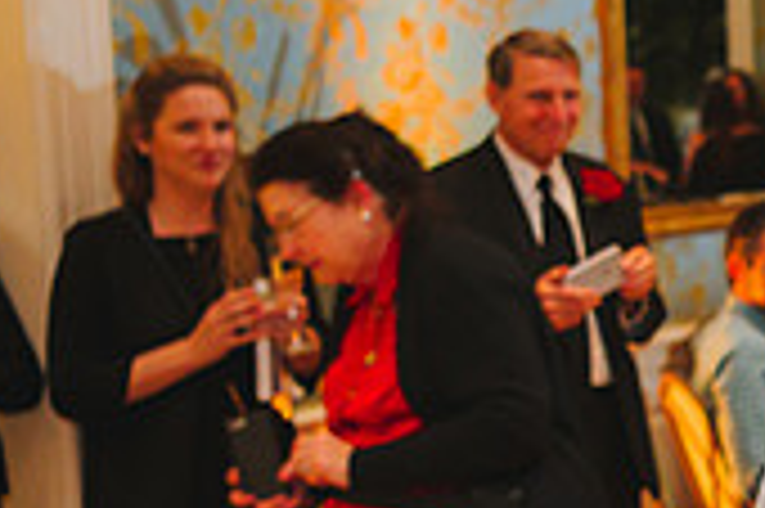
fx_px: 2102
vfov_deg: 13.8
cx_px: 1202
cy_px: 355
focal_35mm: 99
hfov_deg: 18.0
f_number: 2.8
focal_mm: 29
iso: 1250
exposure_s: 1/60
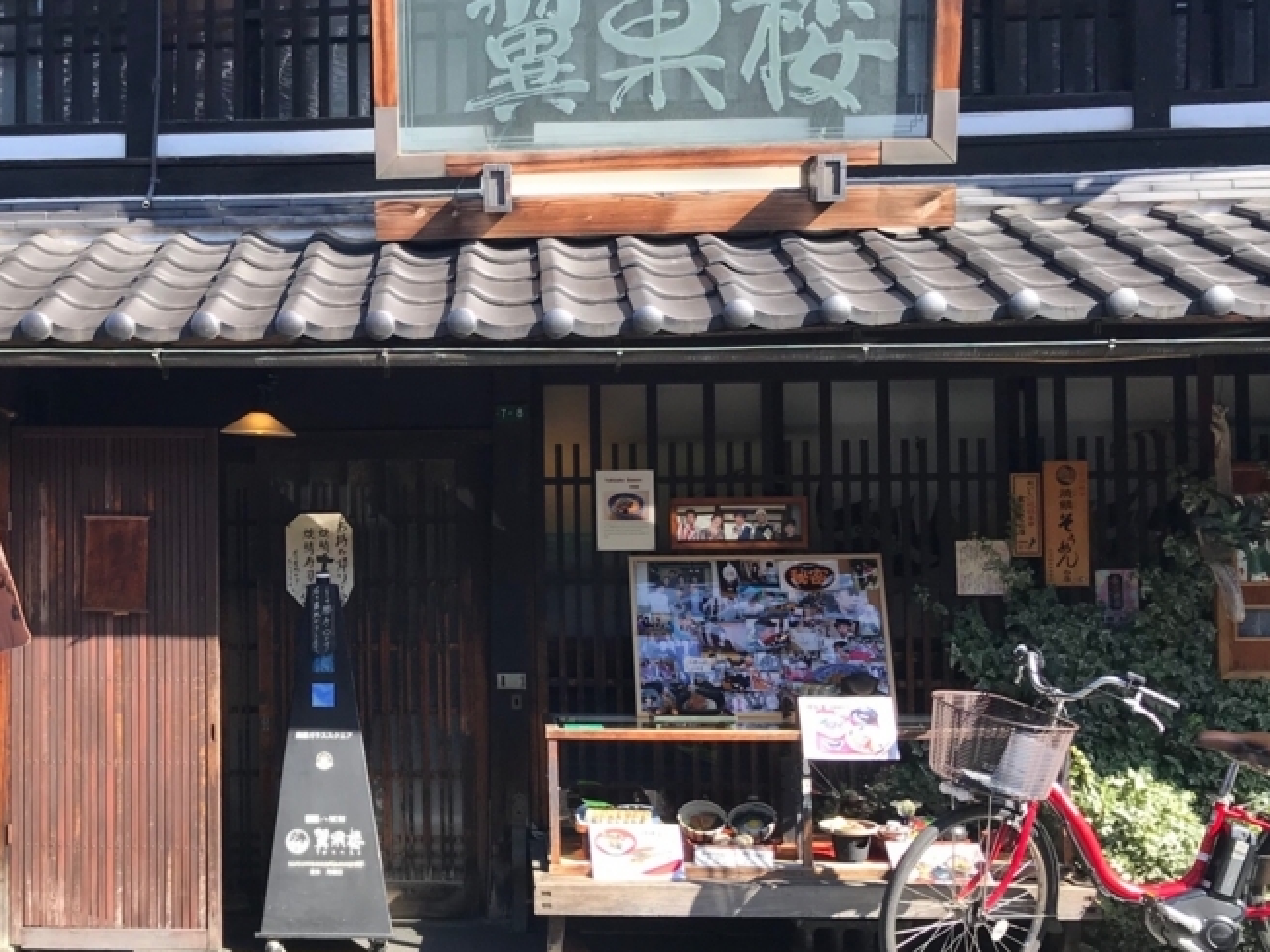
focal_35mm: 44
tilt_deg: +2.8
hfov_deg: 41.8
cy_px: 479
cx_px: 333
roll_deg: -0.3
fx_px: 1614
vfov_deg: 32.9
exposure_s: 1/509
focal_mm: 3.99
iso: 20
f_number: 1.8
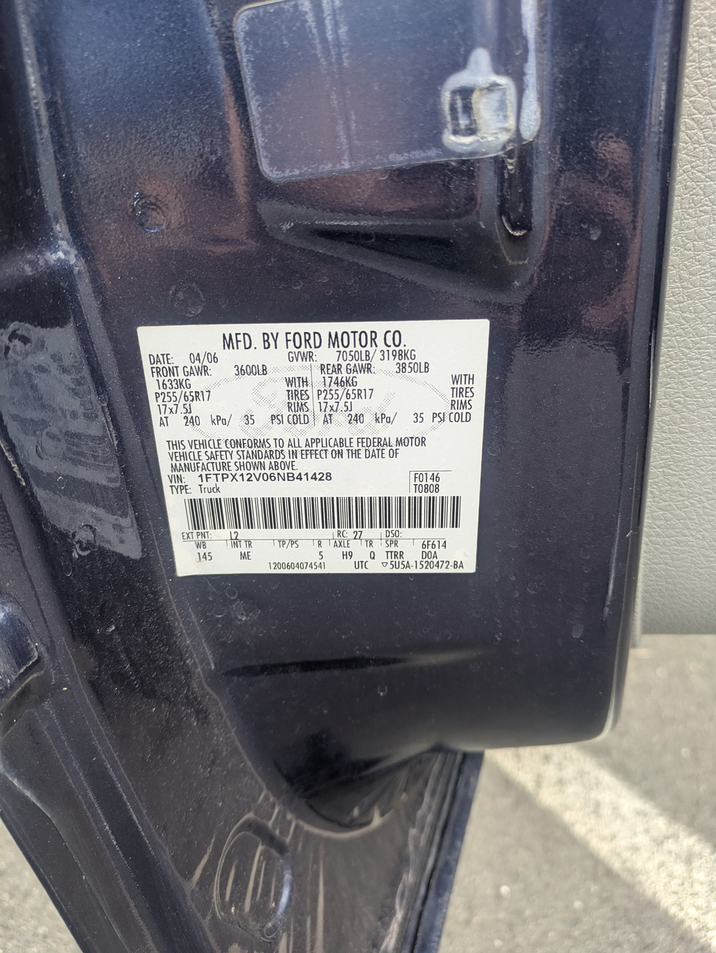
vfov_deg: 69.4
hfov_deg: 54.9
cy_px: 476
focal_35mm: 25
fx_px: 689
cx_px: 358
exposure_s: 1/120
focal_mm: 5.43
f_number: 1.89
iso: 74
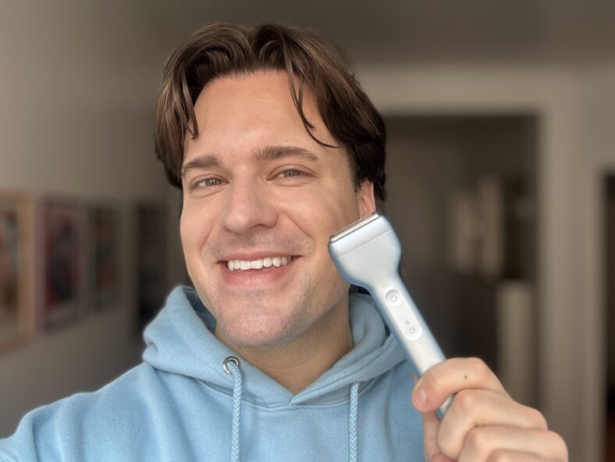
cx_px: 308
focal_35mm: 30
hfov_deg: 60.0
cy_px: 231
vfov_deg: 46.8
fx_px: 533
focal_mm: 2.69
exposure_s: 1/121
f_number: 1.9
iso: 50
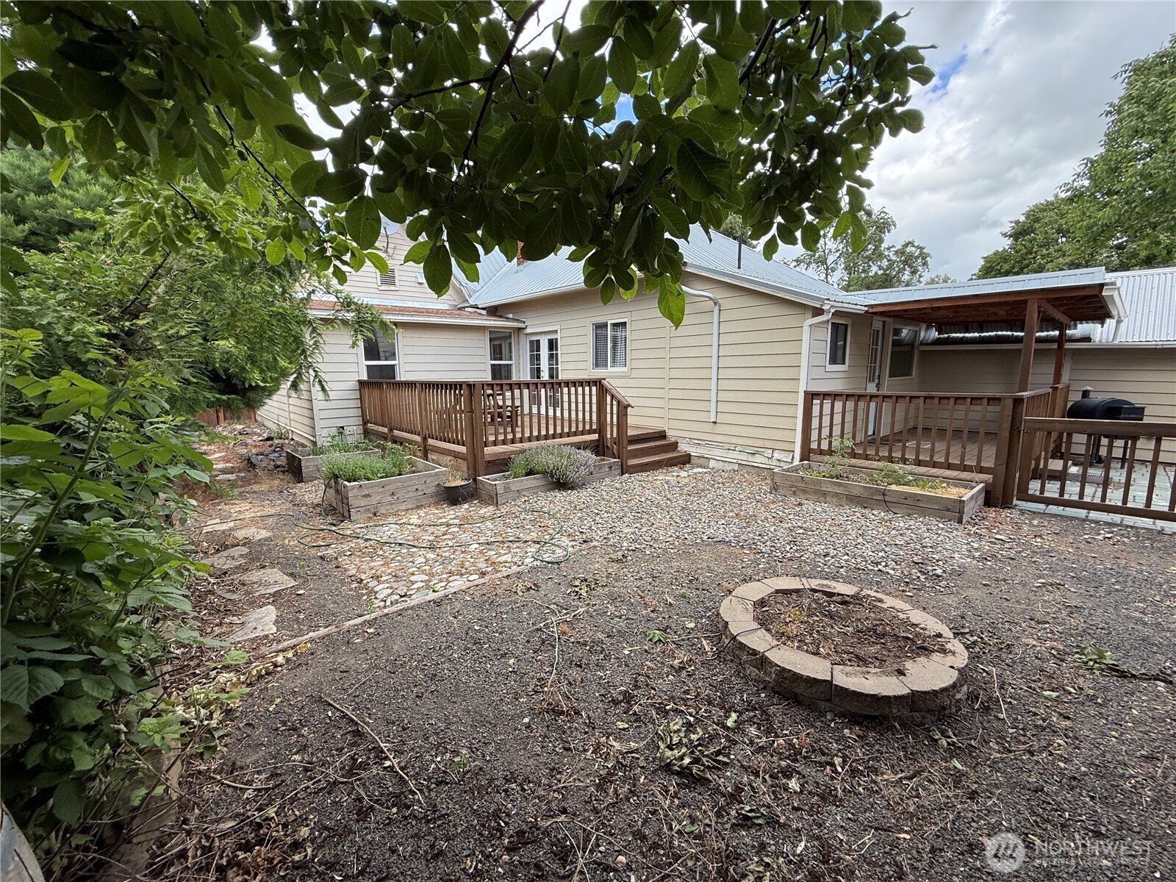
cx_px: 588
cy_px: 441
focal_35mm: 14
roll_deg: -0.3
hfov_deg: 102.1
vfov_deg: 85.7
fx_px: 476
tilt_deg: -7.1
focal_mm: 2.22
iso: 50
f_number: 2.2
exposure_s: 1/282
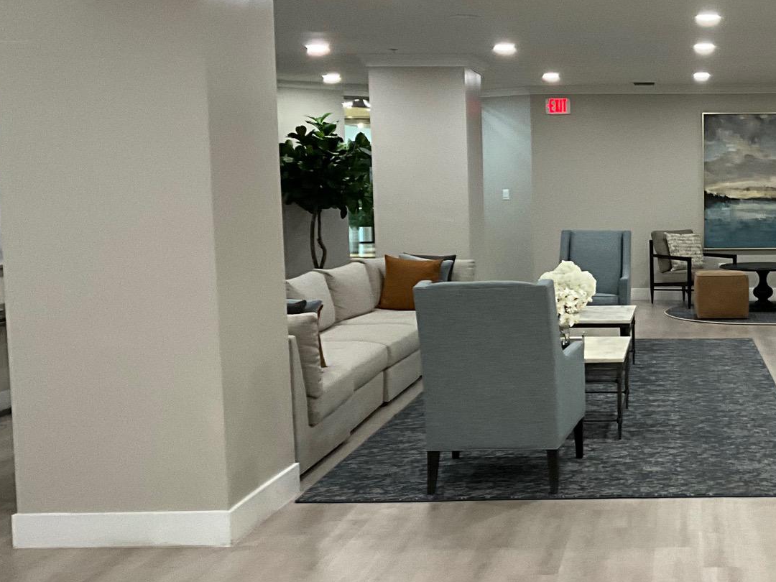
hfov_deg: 33.2
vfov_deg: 26.6
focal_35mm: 55
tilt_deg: -6.6
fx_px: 1233
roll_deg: +0.8
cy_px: 297
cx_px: 691
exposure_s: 1/60
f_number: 1.8
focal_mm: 3
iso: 160
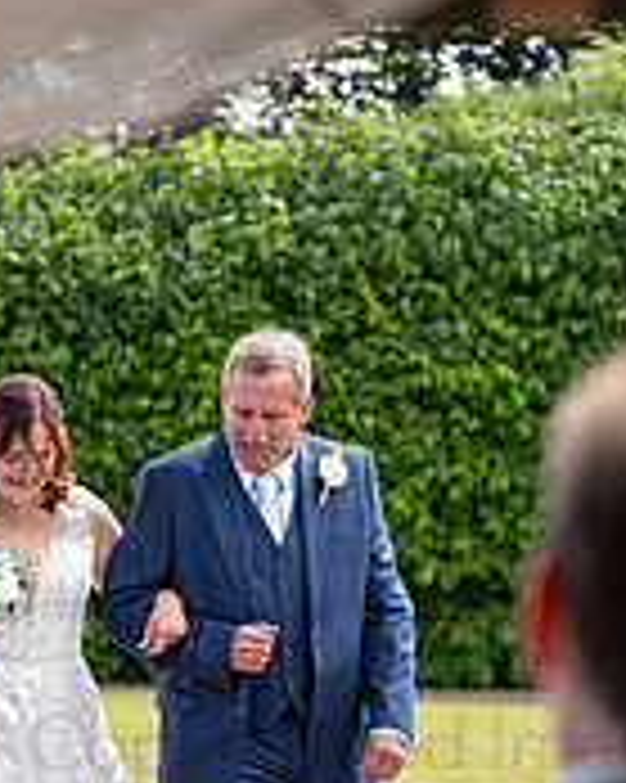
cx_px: 104
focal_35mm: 282
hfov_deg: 5.5
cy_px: 554
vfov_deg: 6.9
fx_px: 6537
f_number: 3.2
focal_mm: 77.3
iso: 200
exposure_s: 1/640
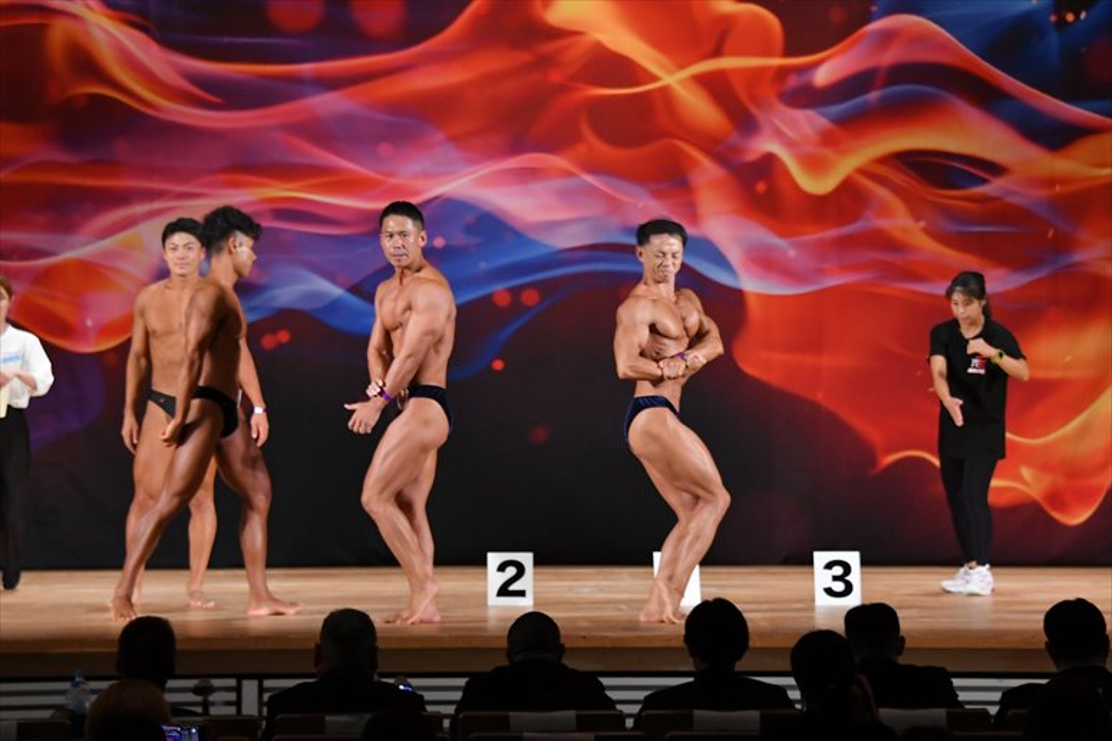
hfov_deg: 14.9
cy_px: 370
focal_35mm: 138
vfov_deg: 9.9
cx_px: 556
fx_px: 4261
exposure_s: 1/400
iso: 3200
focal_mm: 92
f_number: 5.6
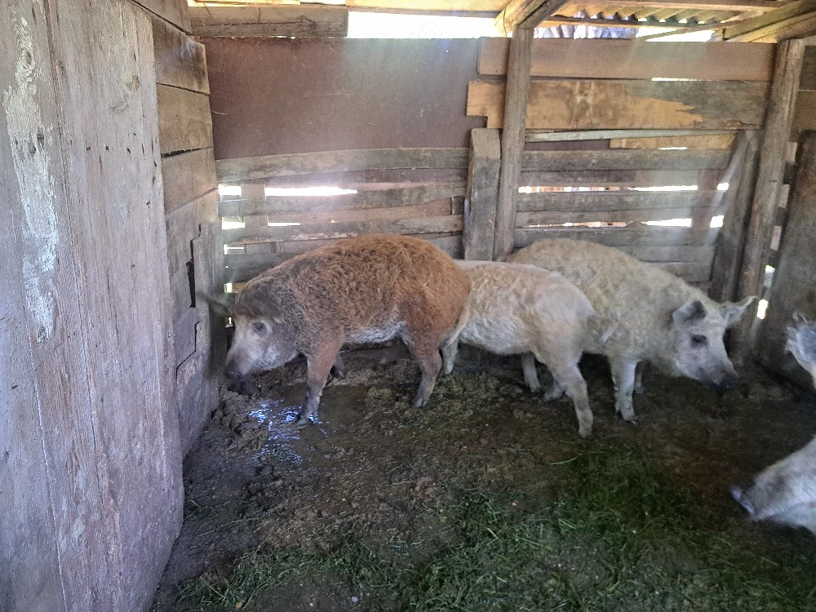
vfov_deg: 56.8
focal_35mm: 24
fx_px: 566
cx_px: 408
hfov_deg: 71.6
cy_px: 306
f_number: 1.8
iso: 250
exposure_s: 1/50
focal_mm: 5.23
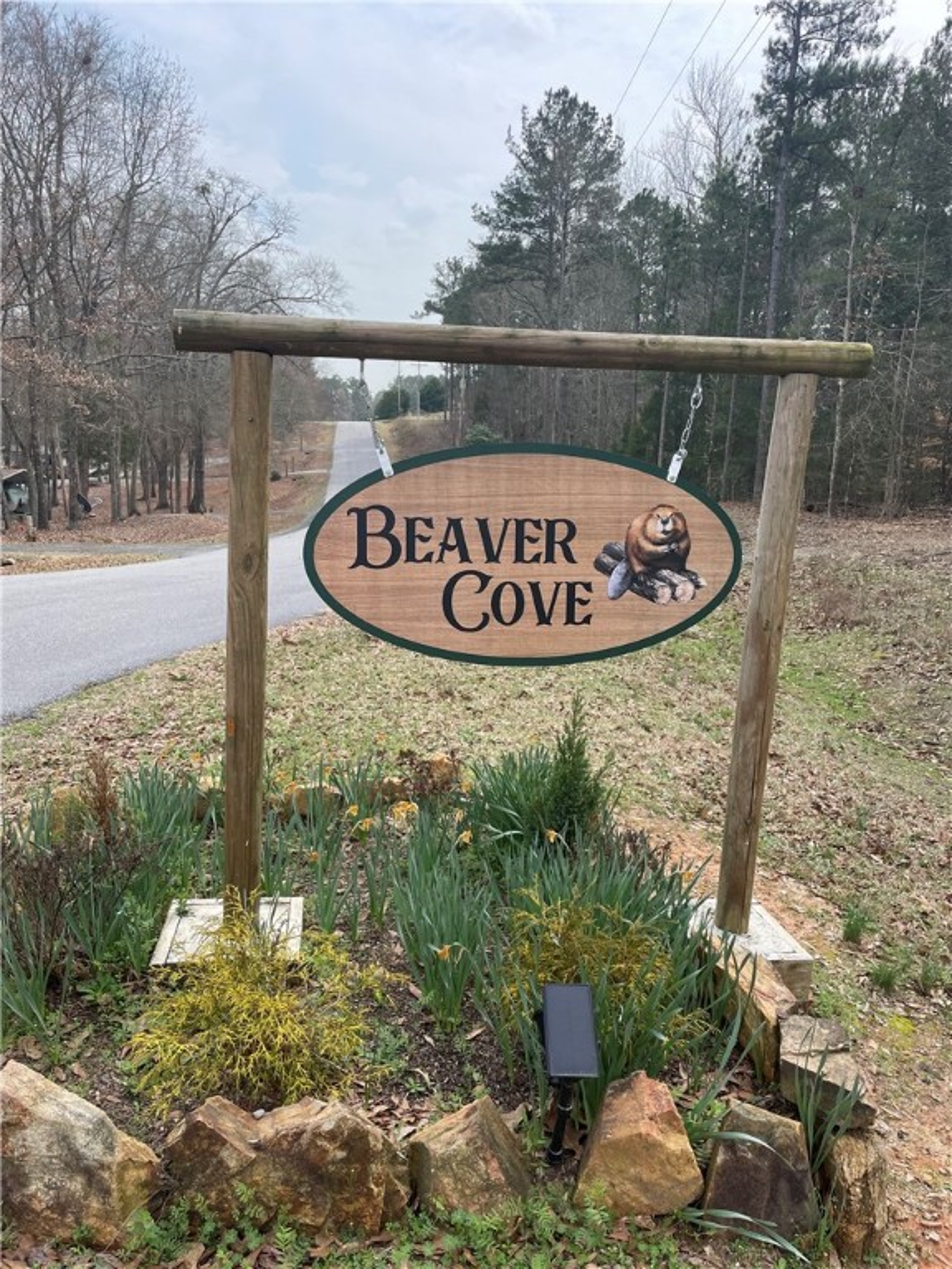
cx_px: 476
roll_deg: -2.3
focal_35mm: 26
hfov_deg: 53.1
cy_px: 634
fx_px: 953
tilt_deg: -13.3
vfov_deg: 67.3
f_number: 1.6
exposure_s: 1/1473
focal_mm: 4.2
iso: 32
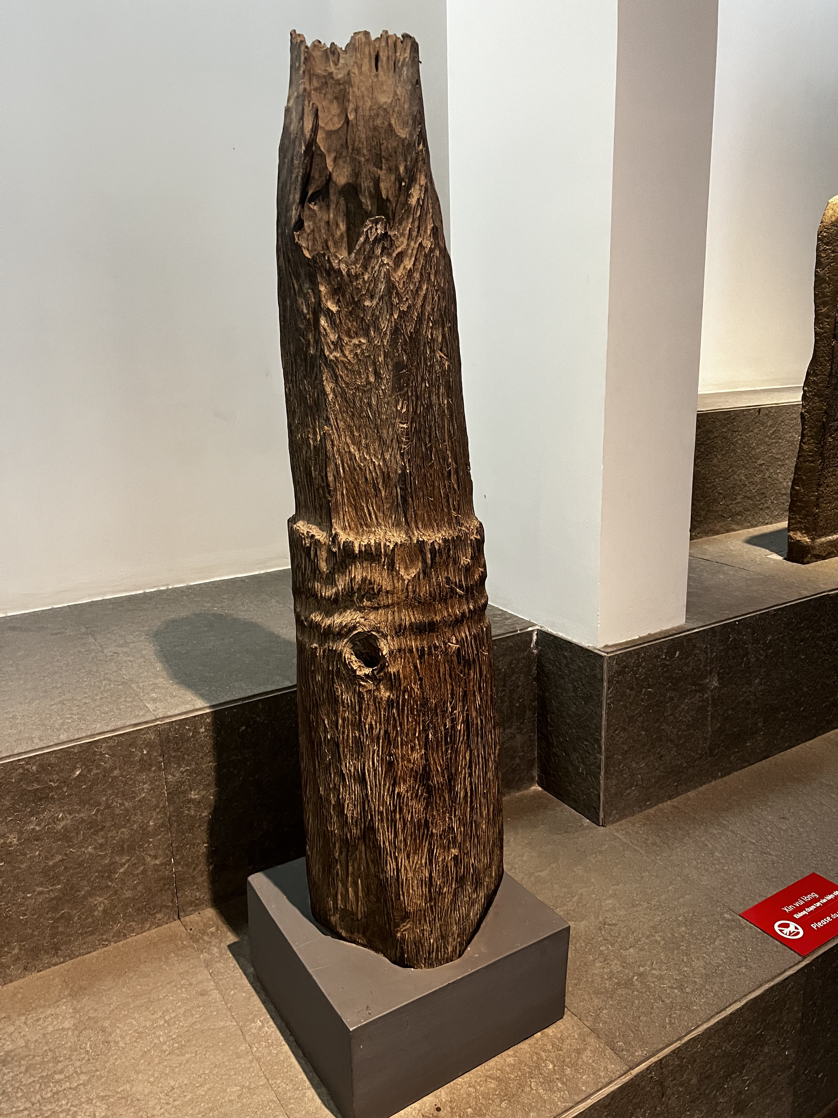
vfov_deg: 67.3
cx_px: 419
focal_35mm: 26
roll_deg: +1.4
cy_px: 559
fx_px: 839
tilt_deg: -14.5
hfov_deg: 53.1
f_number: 1.5
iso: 400
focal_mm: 5.7
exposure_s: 1/50
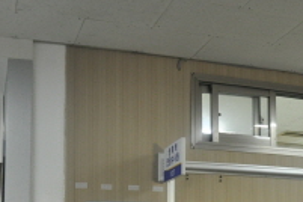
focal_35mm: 67
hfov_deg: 30.1
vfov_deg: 19.1
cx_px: 169
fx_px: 564
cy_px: 247
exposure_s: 1/60
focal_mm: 18
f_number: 4
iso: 800
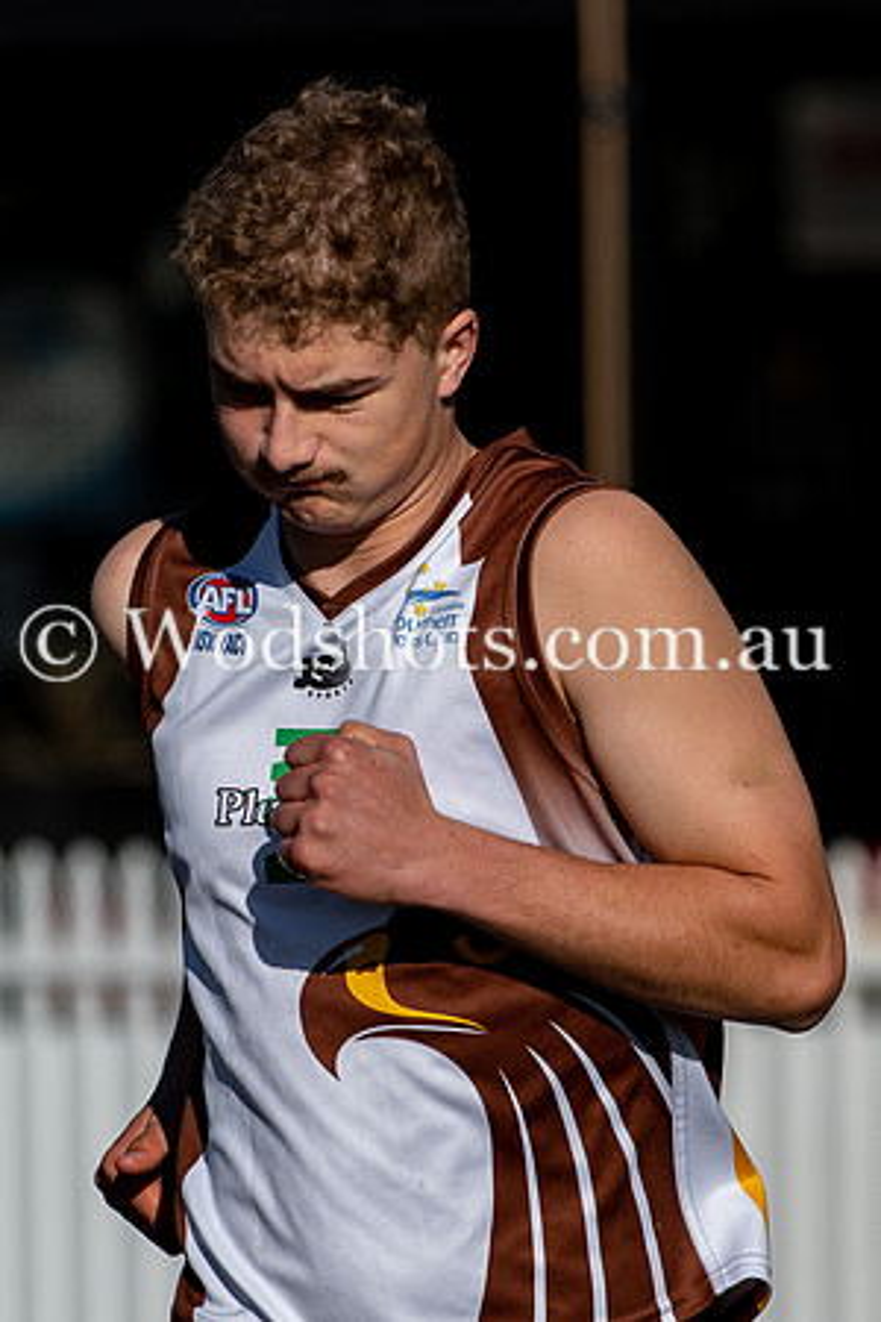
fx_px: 29131
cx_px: 432
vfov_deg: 2.6
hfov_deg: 1.7
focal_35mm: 794
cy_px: 835
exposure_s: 1/2500
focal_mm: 200
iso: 100
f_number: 3.5
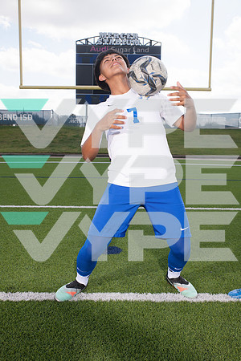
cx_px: 120
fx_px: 351
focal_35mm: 35
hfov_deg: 37.9
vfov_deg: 54.4
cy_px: 180
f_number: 7.1
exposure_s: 1/320
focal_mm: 35
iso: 125
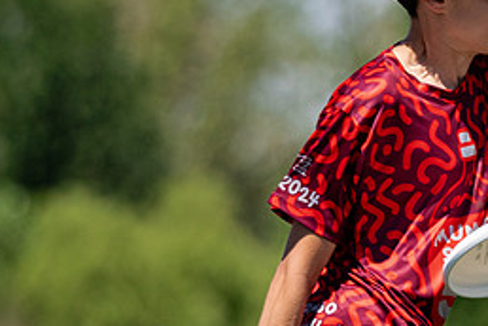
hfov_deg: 2.8
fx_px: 9827
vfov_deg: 1.9
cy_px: 246
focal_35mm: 725
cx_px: 329
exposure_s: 1/8000
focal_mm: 200
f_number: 2.8
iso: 640
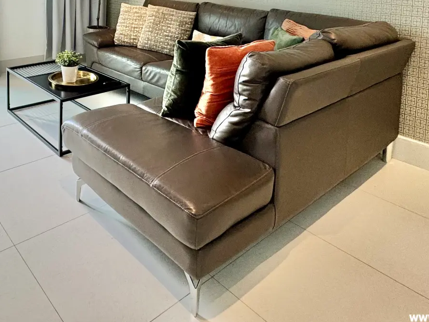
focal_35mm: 30
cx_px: 87
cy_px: -7
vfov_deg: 40.4
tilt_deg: -4.4
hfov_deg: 55.8
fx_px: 372
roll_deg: -0.2
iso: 125
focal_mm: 2.22
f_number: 2.2
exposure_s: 1/120
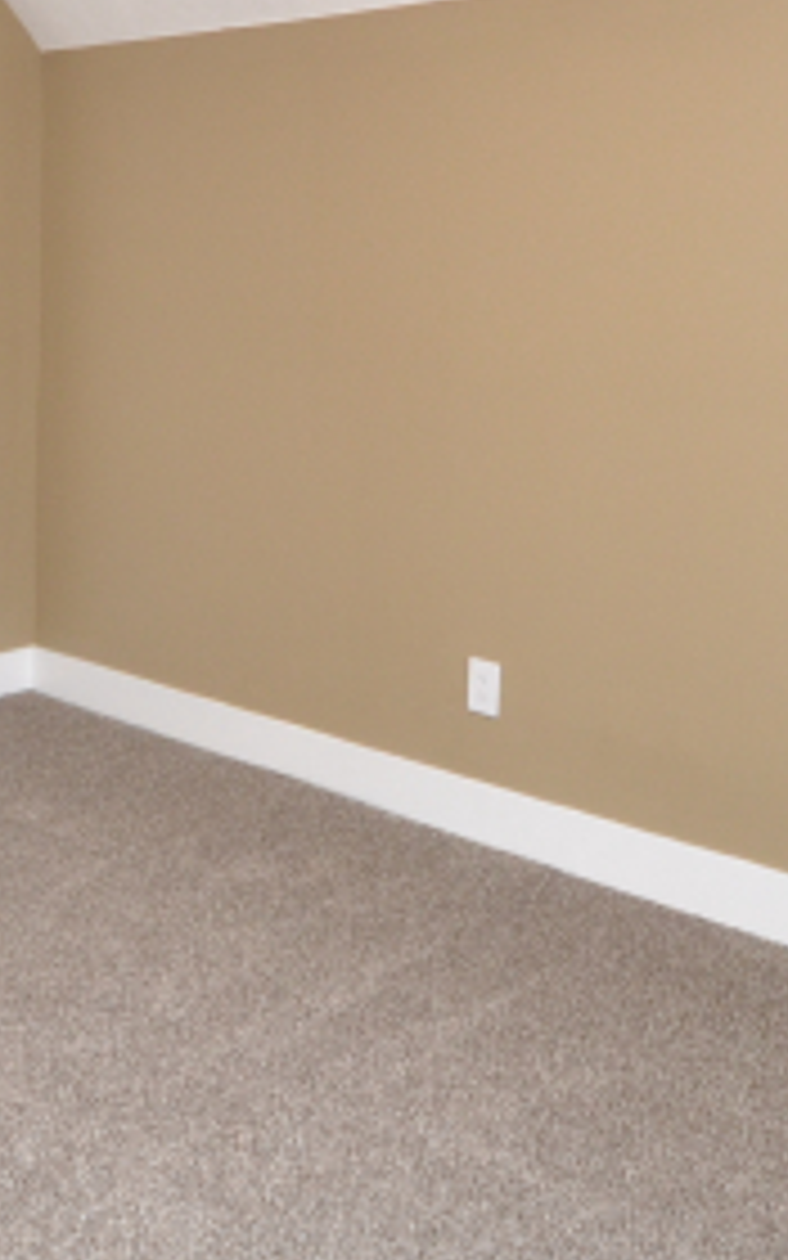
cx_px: 77
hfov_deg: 29.9
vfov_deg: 45.9
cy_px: 261
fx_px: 1409
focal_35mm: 41
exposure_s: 1/60
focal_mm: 10
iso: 800
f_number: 3.5
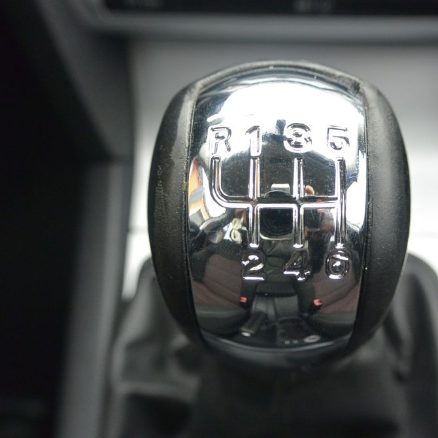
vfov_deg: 42.8
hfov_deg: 42.3
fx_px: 558
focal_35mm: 39
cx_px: 288
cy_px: 222
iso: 220
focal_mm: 11.4
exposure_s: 1/125
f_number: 3.5
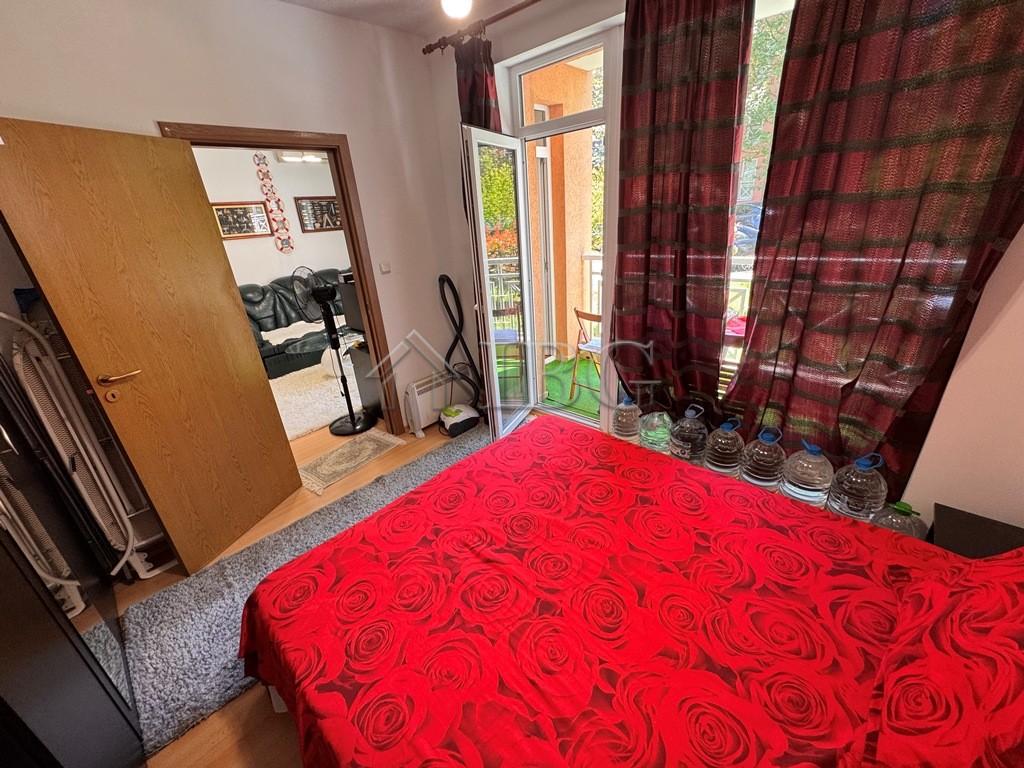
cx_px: 512
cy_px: 384
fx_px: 414
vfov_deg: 85.7
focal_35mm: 14
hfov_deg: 102.1
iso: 125
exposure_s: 1/99
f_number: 2.2
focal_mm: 2.22
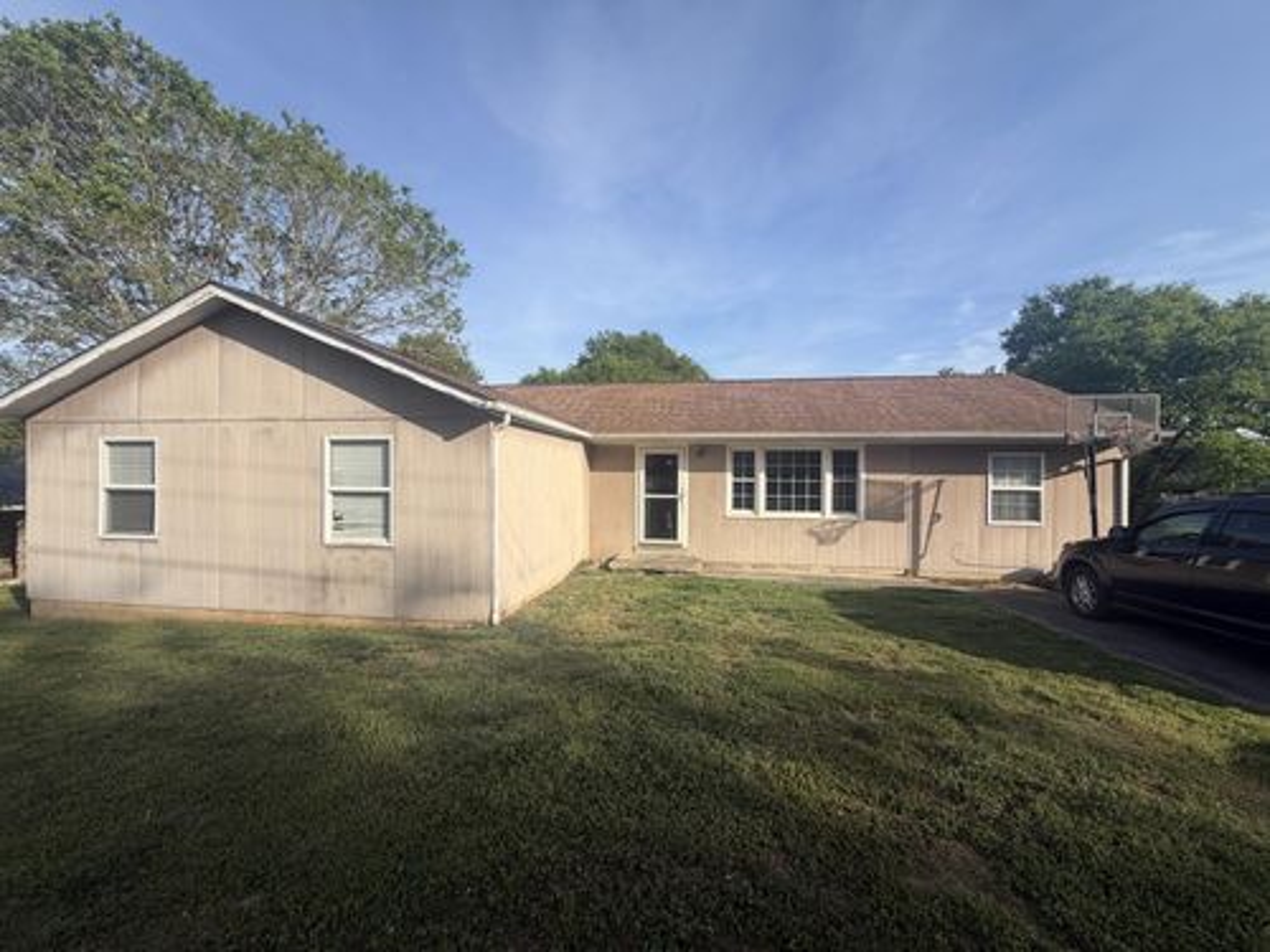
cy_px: 476
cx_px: 635
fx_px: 514
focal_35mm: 14
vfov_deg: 85.7
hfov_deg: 102.1
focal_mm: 2.22
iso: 25
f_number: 2.2
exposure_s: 1/770
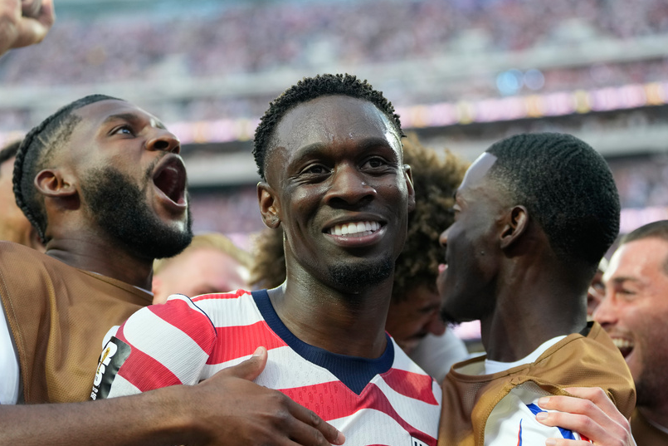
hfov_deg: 22.9
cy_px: 248
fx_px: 1652
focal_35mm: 89
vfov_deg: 15.4
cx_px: 341
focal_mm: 70
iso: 1250
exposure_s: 1/1000
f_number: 2.8
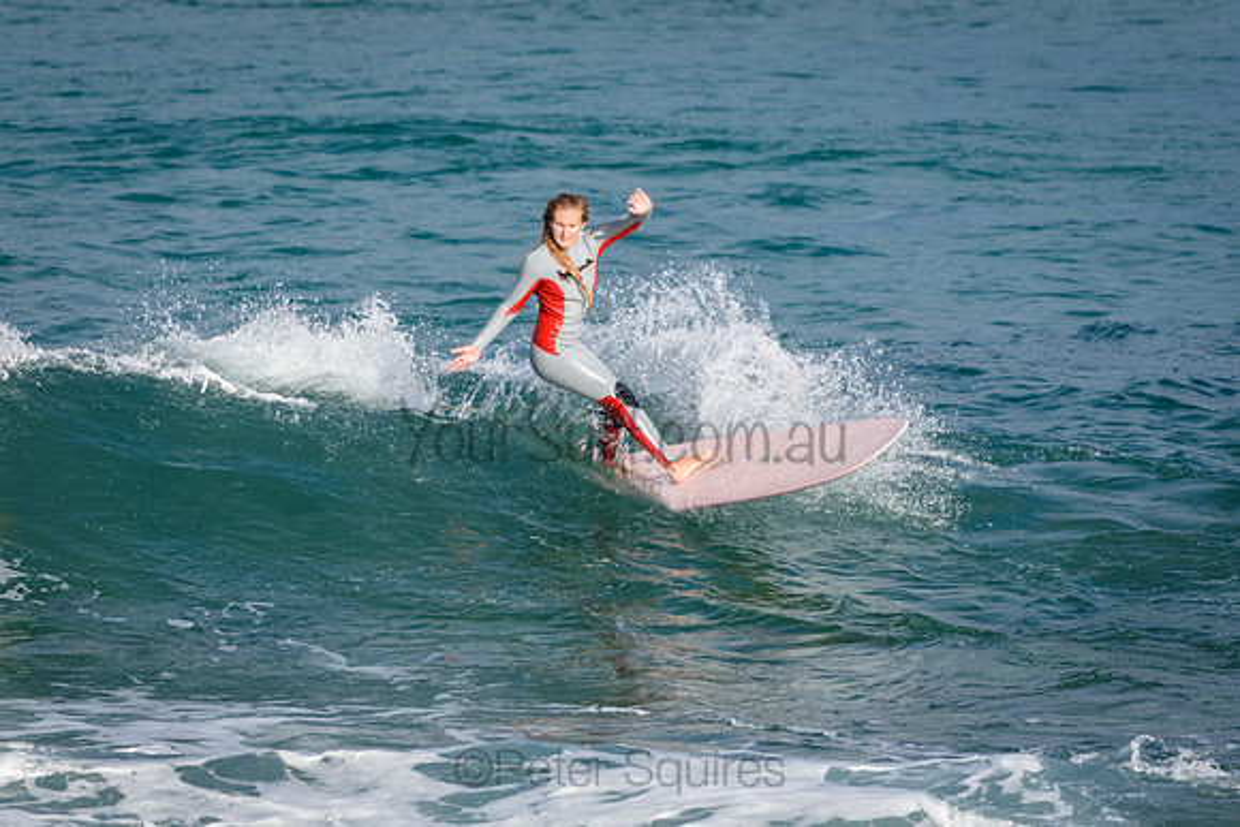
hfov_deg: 3.6
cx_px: 620
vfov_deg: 2.4
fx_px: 19637
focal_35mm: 570
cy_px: 414
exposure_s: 1/2000
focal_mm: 380
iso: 400
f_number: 5.6
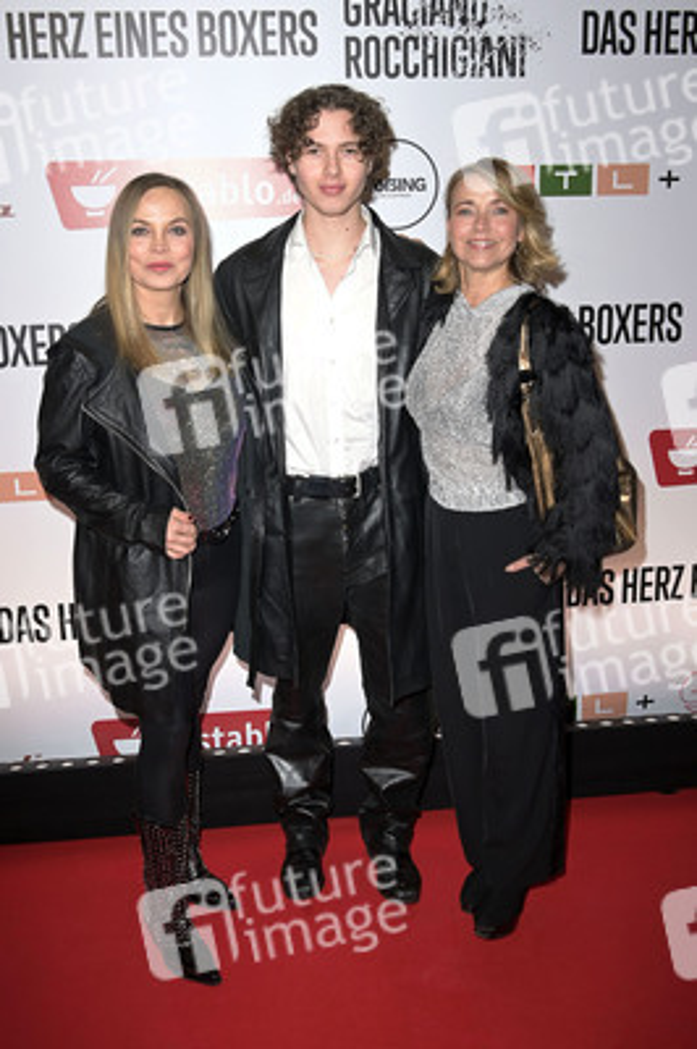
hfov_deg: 41.0
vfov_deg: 58.8
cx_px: 348
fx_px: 931
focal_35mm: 32
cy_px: 524
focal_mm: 32
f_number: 5.6
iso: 500
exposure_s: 1/200
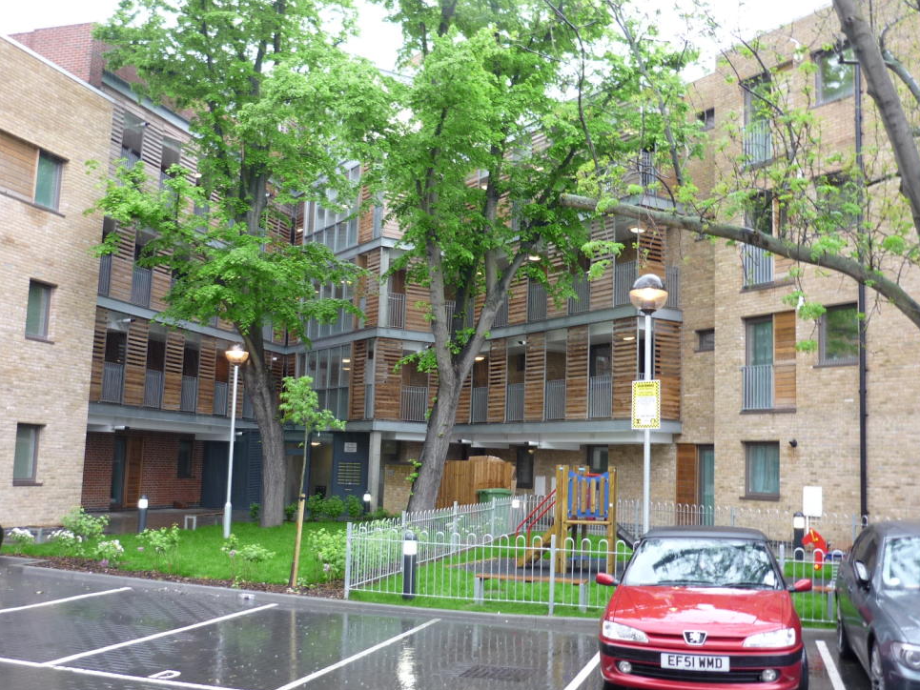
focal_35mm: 35
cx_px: 471
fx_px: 930
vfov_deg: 40.7
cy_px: 342
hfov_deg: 52.6
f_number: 2.8
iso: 100
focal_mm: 5.5
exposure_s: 1/30
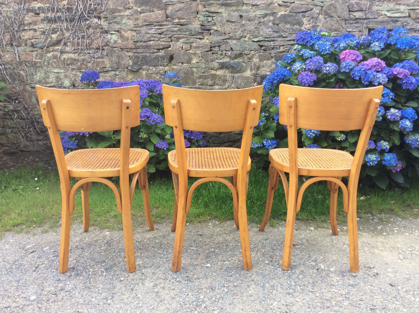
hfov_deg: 56.9
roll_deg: +1.1
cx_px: 210
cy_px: 156
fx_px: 387
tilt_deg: -13.0
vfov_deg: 44.1
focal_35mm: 32
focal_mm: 3.3
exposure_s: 1/234
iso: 32
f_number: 2.4
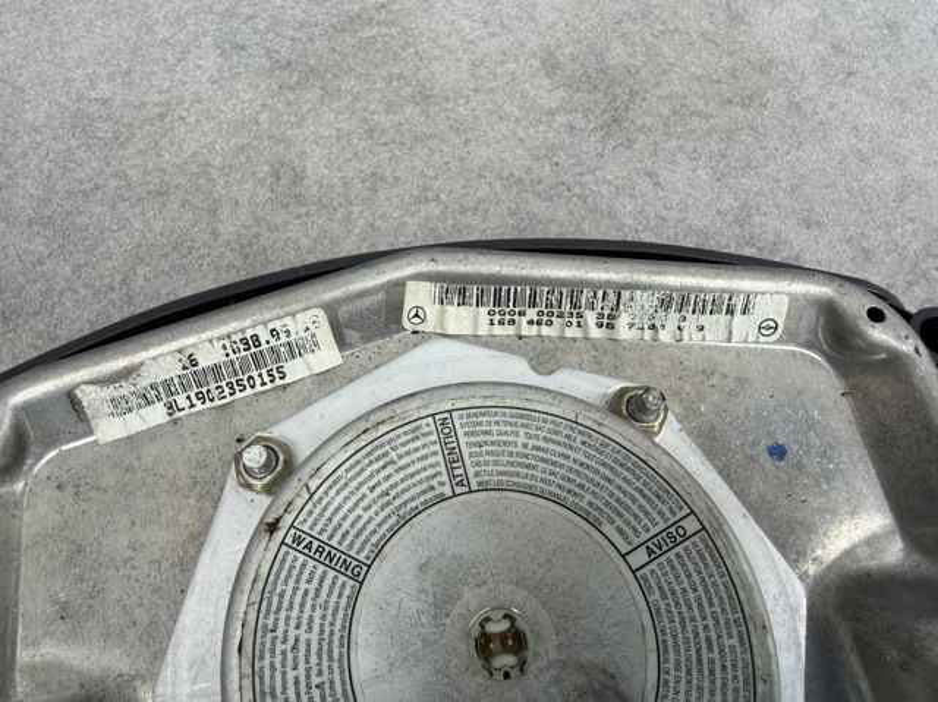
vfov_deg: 56.8
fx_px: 650
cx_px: 469
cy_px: 351
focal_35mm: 24
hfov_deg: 71.6
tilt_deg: -65.0
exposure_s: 1/243
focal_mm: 2.22
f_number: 2.2
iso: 40
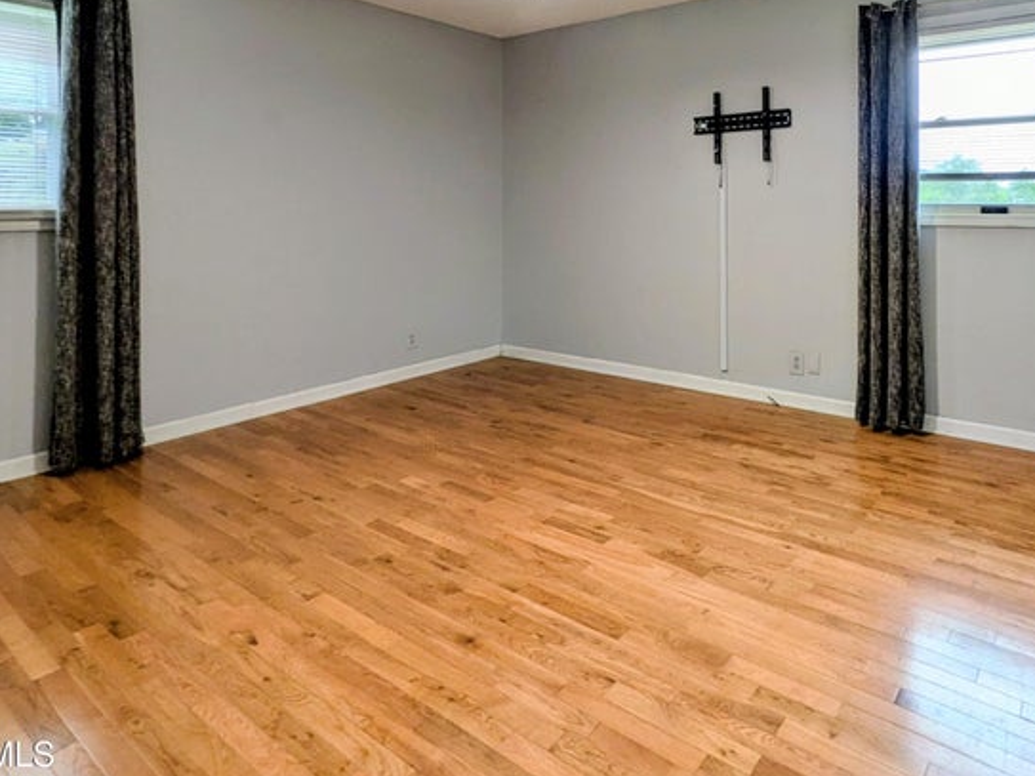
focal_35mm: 22
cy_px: 200
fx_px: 658
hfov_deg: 73.3
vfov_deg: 58.1
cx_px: 718
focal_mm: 1.85
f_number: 2.2
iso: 41
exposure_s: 1/125
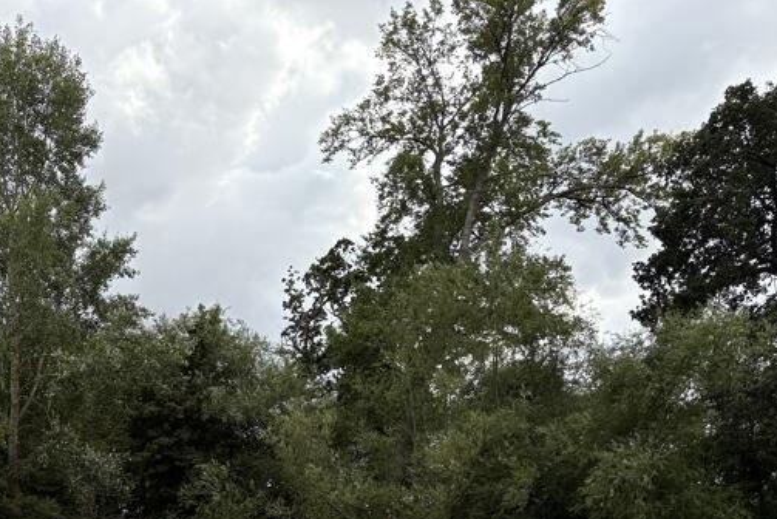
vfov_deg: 23.0
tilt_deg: -3.4
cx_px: 70
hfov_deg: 34.1
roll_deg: +0.8
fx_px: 1188
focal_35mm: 55
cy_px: 590
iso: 64
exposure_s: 1/1667
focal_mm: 5.96
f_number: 1.6
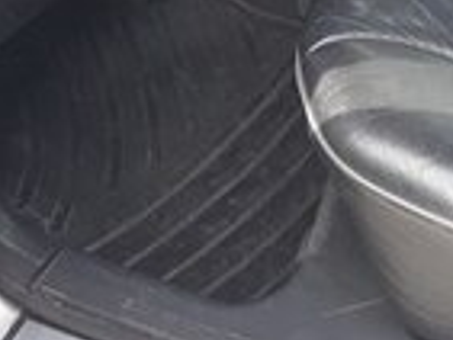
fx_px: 1650
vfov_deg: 11.2
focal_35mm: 126
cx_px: 437
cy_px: -217
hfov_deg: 15.4
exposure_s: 1/130
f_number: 1.7
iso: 40
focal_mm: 3.71
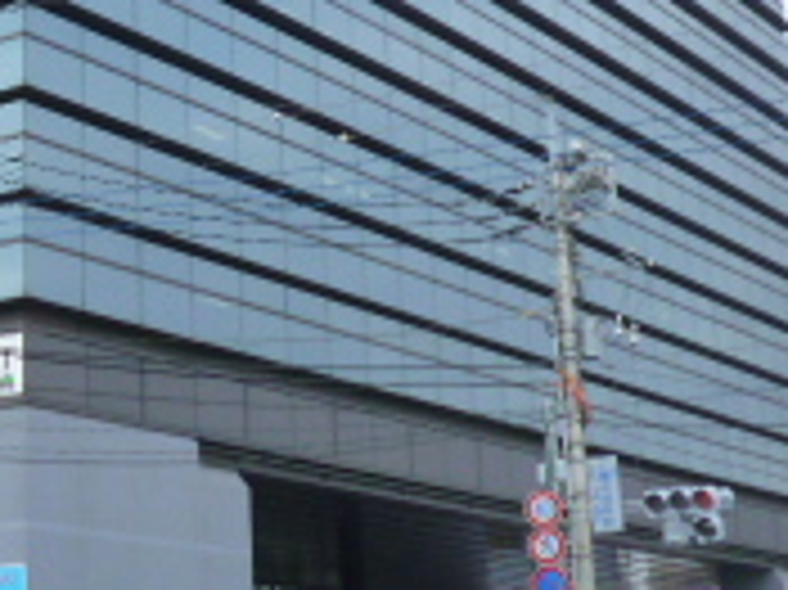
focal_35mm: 88
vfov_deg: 16.6
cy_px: 108
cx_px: 54
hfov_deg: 21.7
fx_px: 2002
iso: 125
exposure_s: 1/320
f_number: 4
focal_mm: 4.3
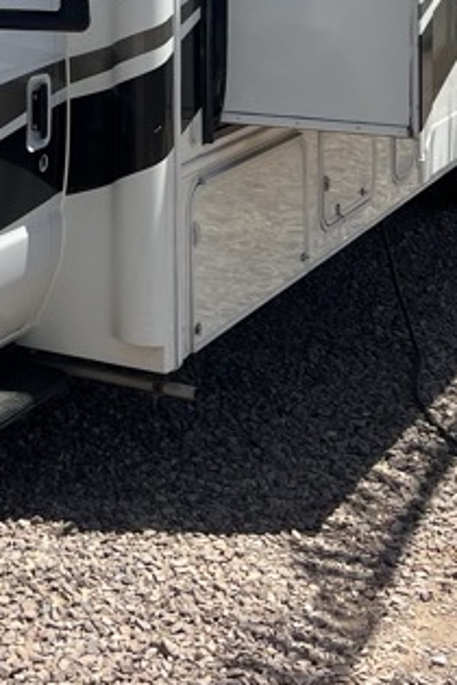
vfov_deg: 22.0
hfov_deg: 14.7
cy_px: -41
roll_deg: +1.0
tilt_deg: -4.5
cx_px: -187
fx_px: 1676
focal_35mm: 88
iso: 50
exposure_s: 1/4831
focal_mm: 5.7
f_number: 1.5
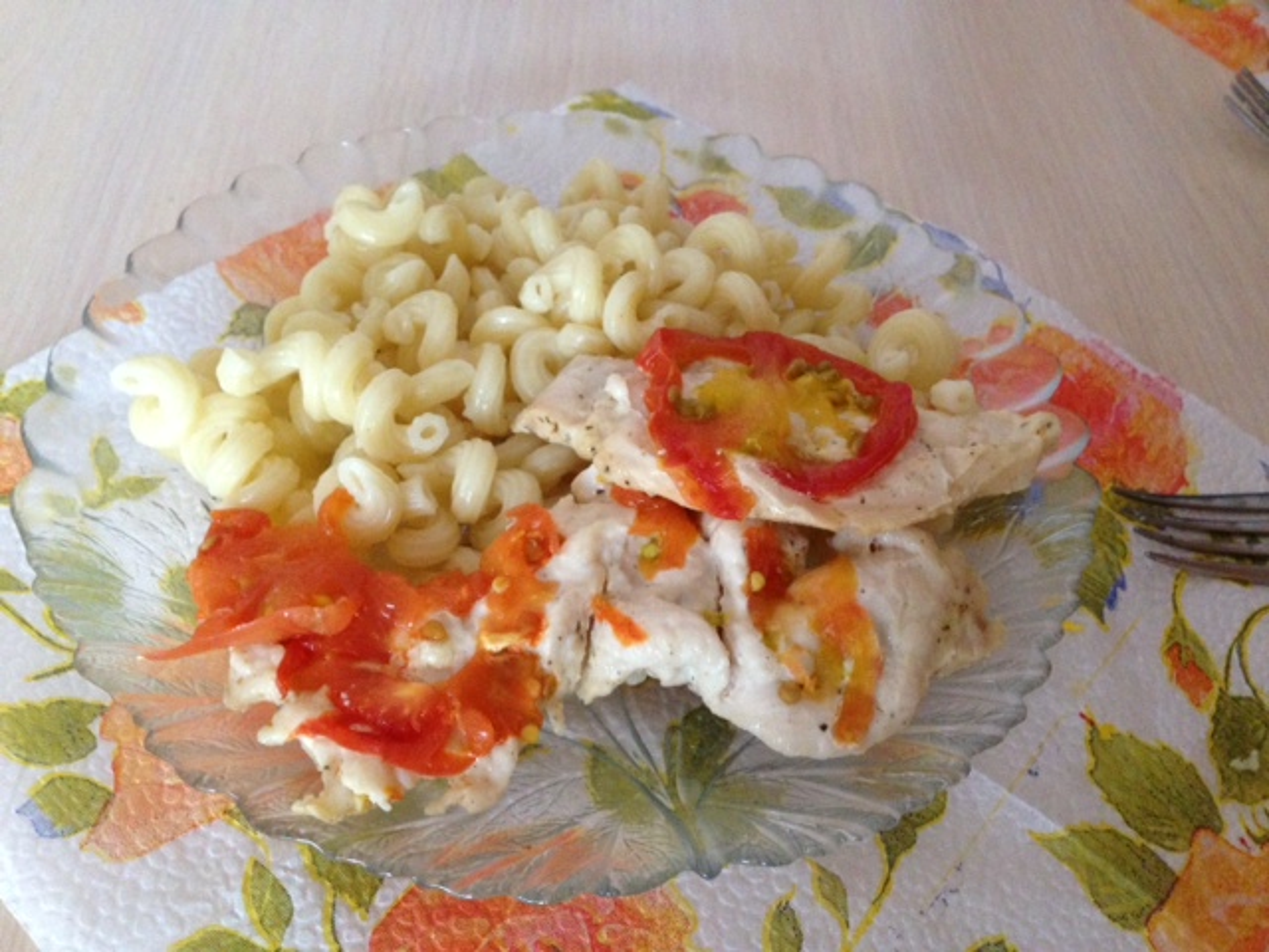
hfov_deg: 55.4
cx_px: 634
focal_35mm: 33
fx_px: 1210
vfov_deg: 42.9
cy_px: 476
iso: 400
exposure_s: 1/20
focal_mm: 4.13
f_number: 2.4
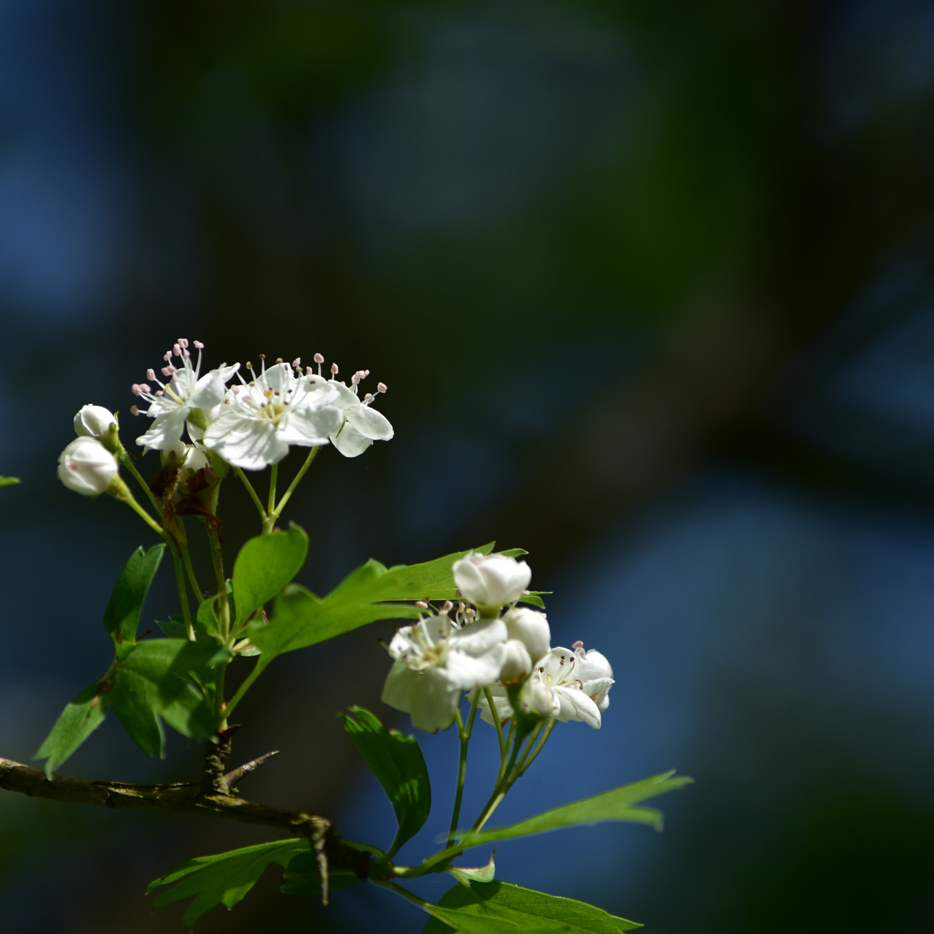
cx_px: 271
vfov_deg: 3.8
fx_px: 14042
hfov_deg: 3.8
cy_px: 467
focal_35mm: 460
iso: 100
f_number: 7.1
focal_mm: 240
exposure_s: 1/500
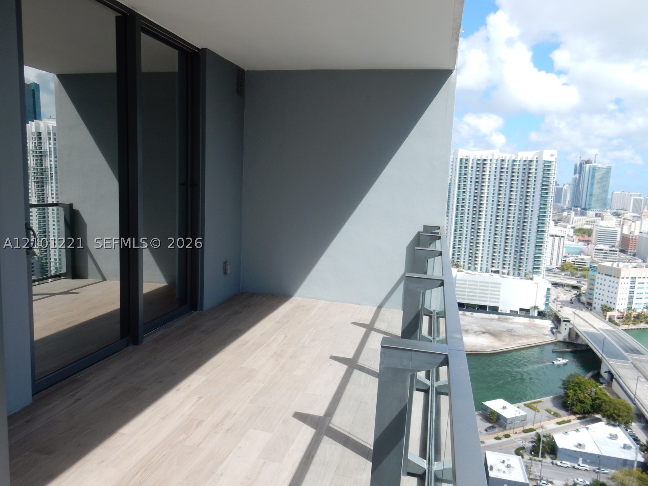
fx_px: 468
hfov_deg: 69.4
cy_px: 243
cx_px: 324
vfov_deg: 54.9
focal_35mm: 25
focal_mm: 4.5
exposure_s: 1/1000
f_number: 3.7
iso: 125
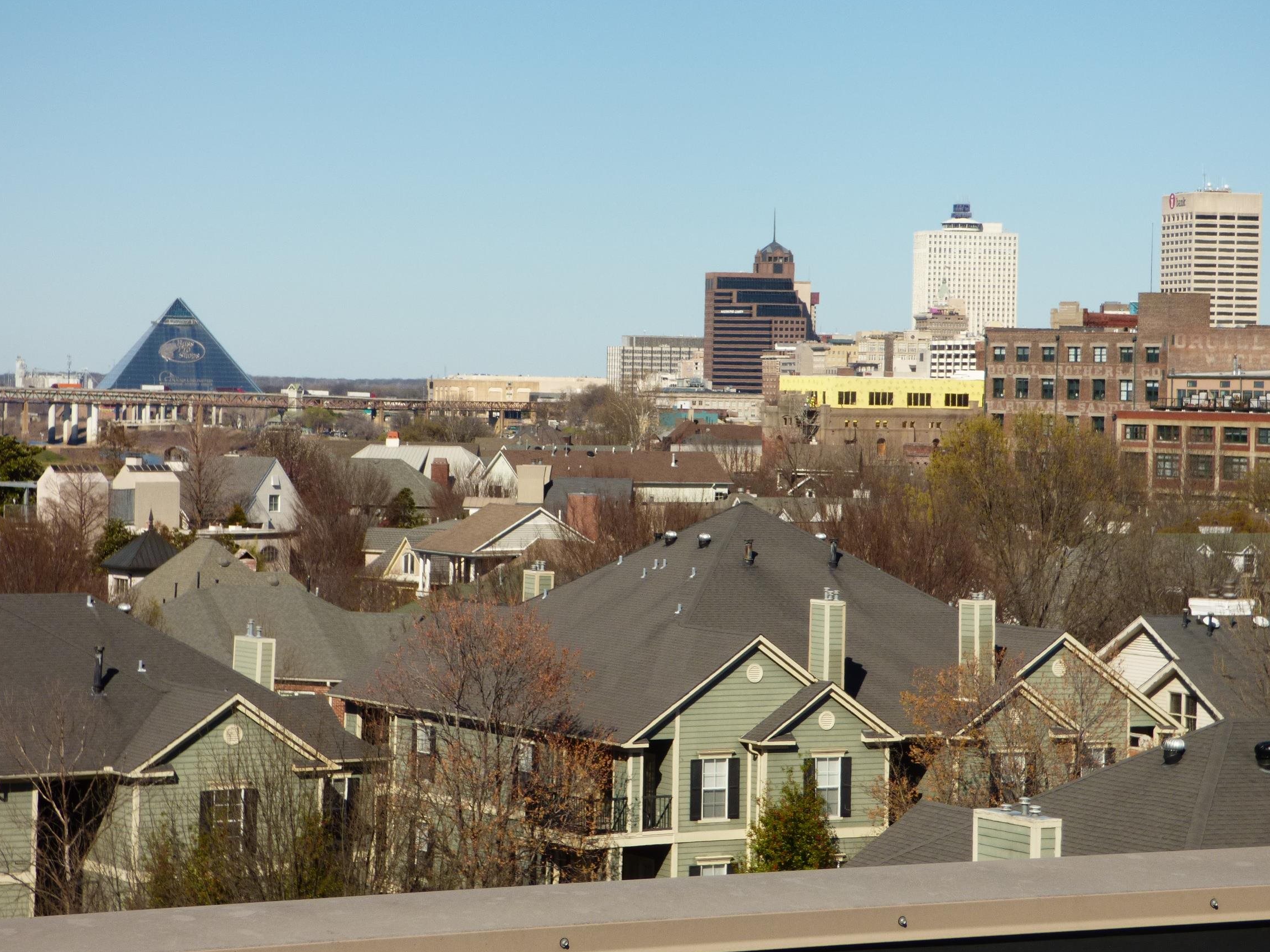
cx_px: 649
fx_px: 3999
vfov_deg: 13.6
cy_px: 442
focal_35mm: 109
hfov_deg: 18.0
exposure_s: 1/1000
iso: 100
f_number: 4.8
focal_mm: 17.43
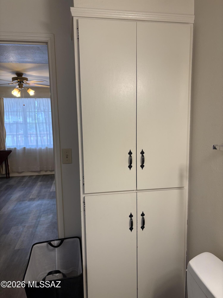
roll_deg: +1.4
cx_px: 112
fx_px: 223
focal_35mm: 26
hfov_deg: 53.1
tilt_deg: -7.2
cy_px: 149
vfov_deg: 67.3
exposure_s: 1/60
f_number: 1.6
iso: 80
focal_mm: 5.96
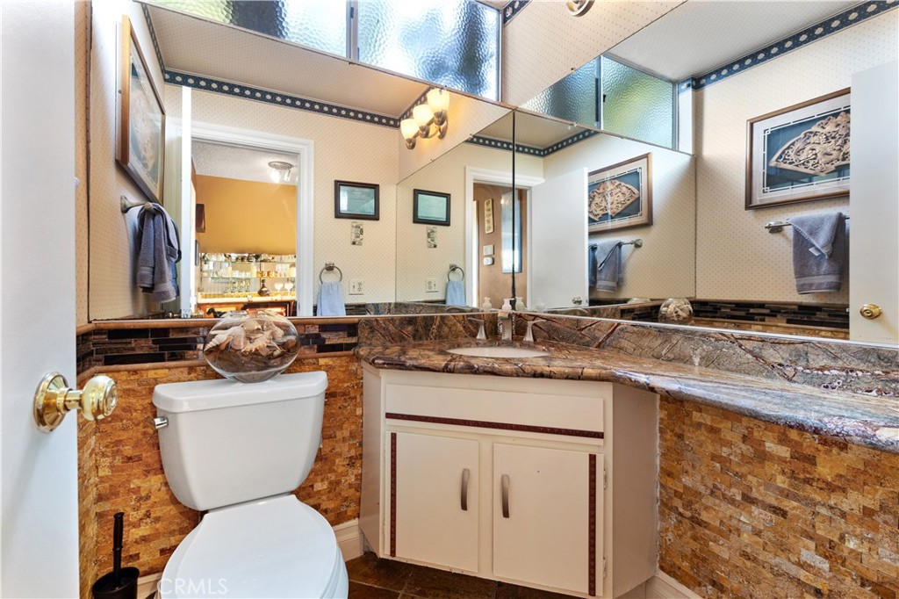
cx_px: 450
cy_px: 300
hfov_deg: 100.4
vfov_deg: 77.3
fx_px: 374
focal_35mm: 15
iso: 250
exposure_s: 1/5
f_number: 8
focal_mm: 15
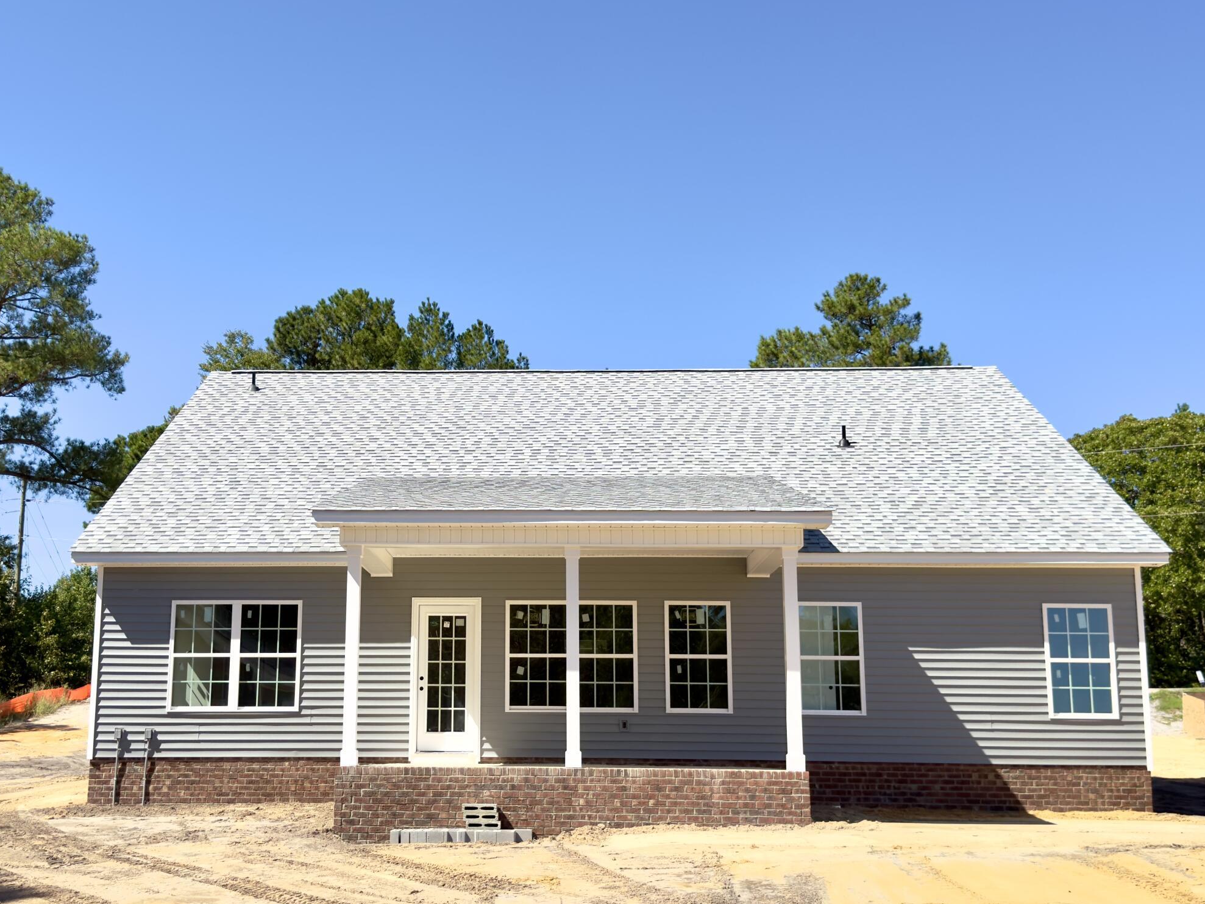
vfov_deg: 32.9
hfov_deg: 42.8
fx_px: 1532
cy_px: 479
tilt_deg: +10.4
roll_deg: -0.4
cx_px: 519
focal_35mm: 44
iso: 64
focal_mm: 6.76
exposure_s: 1/5128
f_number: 1.78
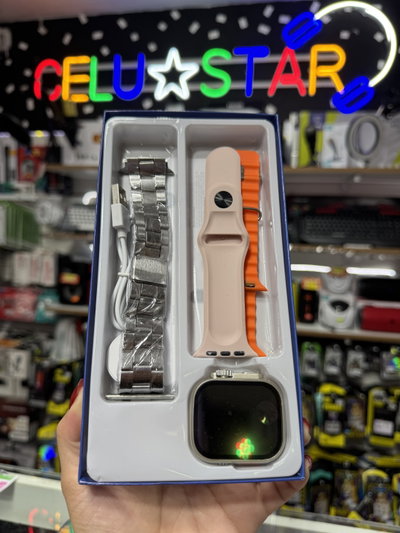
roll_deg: -1.7
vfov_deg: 71.6
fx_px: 370
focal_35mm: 24
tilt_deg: -2.7
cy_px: 266
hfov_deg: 56.8
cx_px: 200
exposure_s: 1/100
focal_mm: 6.76
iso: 80
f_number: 1.78
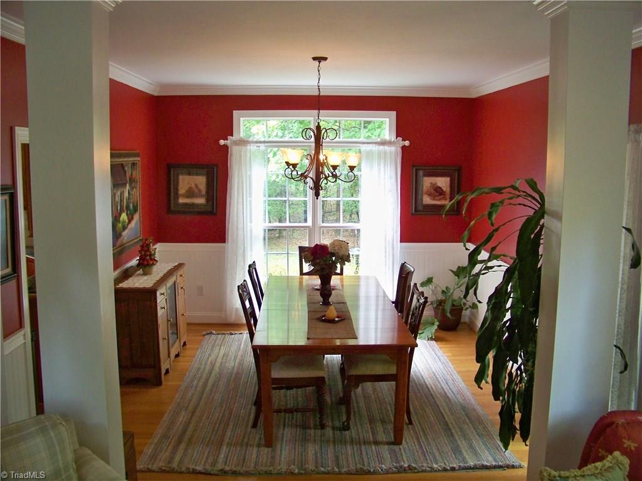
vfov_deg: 42.9
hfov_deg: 55.4
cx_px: 321
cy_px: 240
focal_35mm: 33
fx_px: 612
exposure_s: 1/40
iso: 250
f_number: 2.8
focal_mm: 5.85
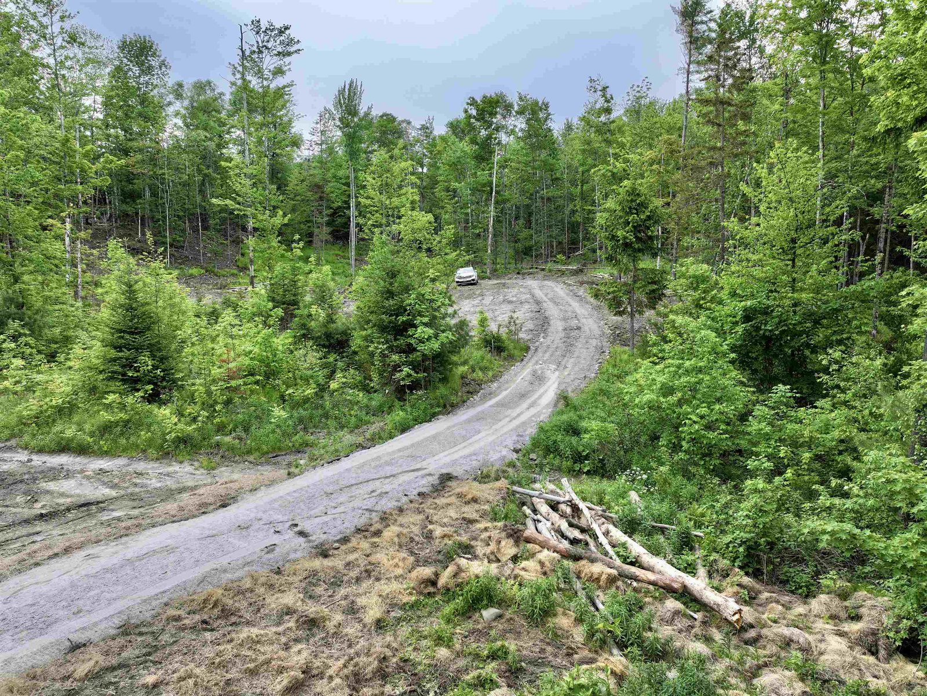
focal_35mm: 24
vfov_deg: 56.8
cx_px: 464
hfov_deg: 71.6
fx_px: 643
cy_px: 348
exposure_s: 1/1250
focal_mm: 12.29
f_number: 2.8
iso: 230
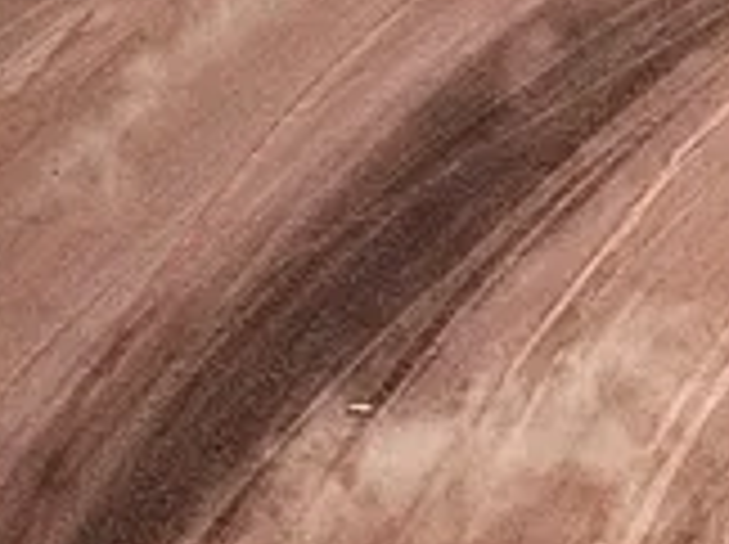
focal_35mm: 193
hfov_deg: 9.3
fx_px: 4058
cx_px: 1642
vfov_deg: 7.6
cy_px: -153
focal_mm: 4.7
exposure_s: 1/1890
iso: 100
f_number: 2.2
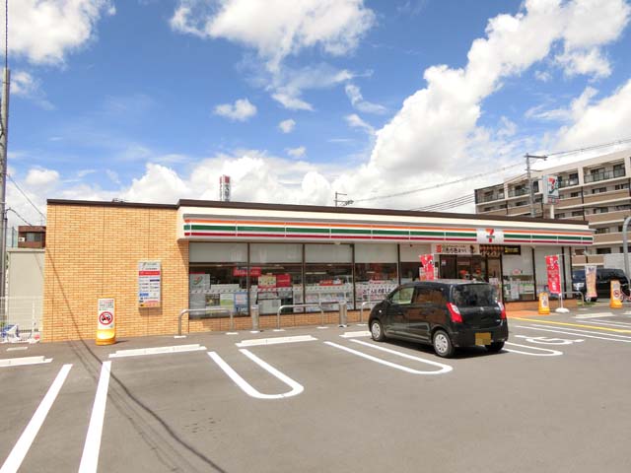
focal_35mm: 25
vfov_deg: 54.9
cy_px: 236
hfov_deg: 69.4
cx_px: 316
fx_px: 456
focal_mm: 4.5
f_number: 7
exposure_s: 1/320
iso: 80
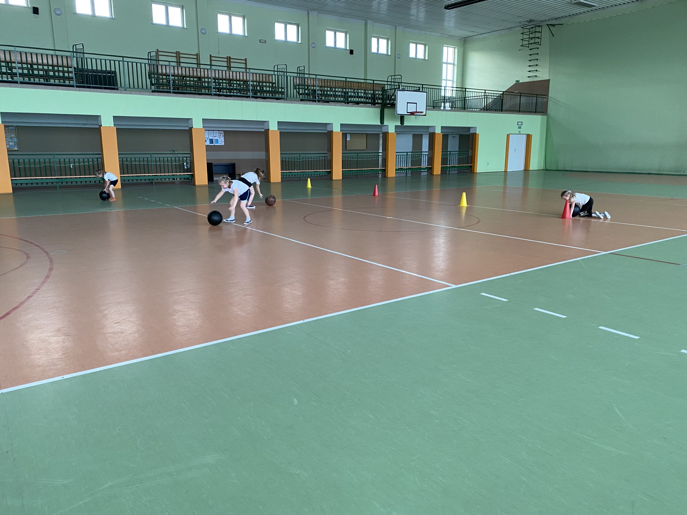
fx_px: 516
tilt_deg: -10.3
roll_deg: +0.8
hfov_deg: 67.3
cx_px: 344
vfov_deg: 53.1
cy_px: 258
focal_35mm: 26
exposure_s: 1/95
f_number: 1.8
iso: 125
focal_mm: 4.25
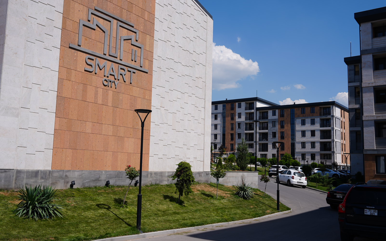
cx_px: 195
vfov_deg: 36.3
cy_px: 120
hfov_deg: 55.3
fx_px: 368
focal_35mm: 35
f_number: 5
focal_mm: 34
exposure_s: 1/1000
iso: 80
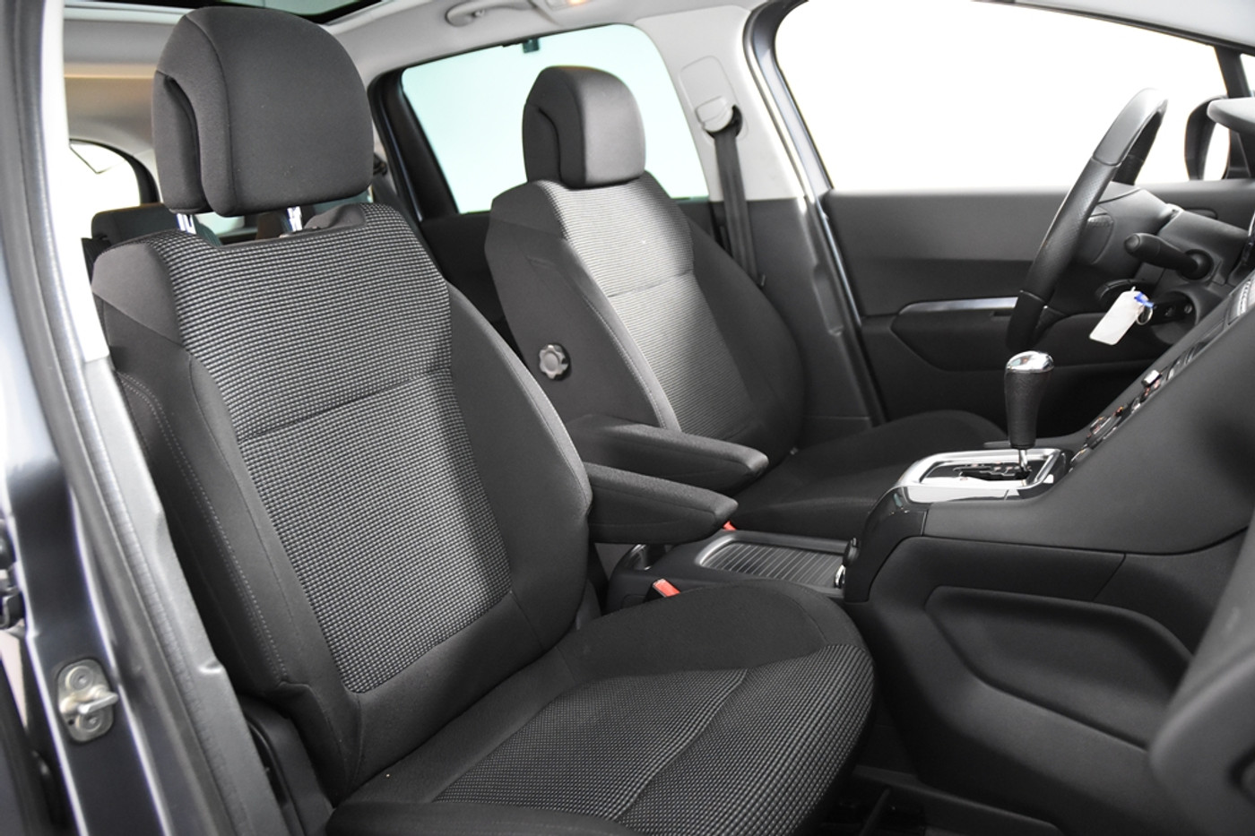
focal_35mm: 30
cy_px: 418
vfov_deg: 43.6
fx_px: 1046
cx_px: 628
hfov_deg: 61.9
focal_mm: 20
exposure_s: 1/30
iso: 3600
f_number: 2.8
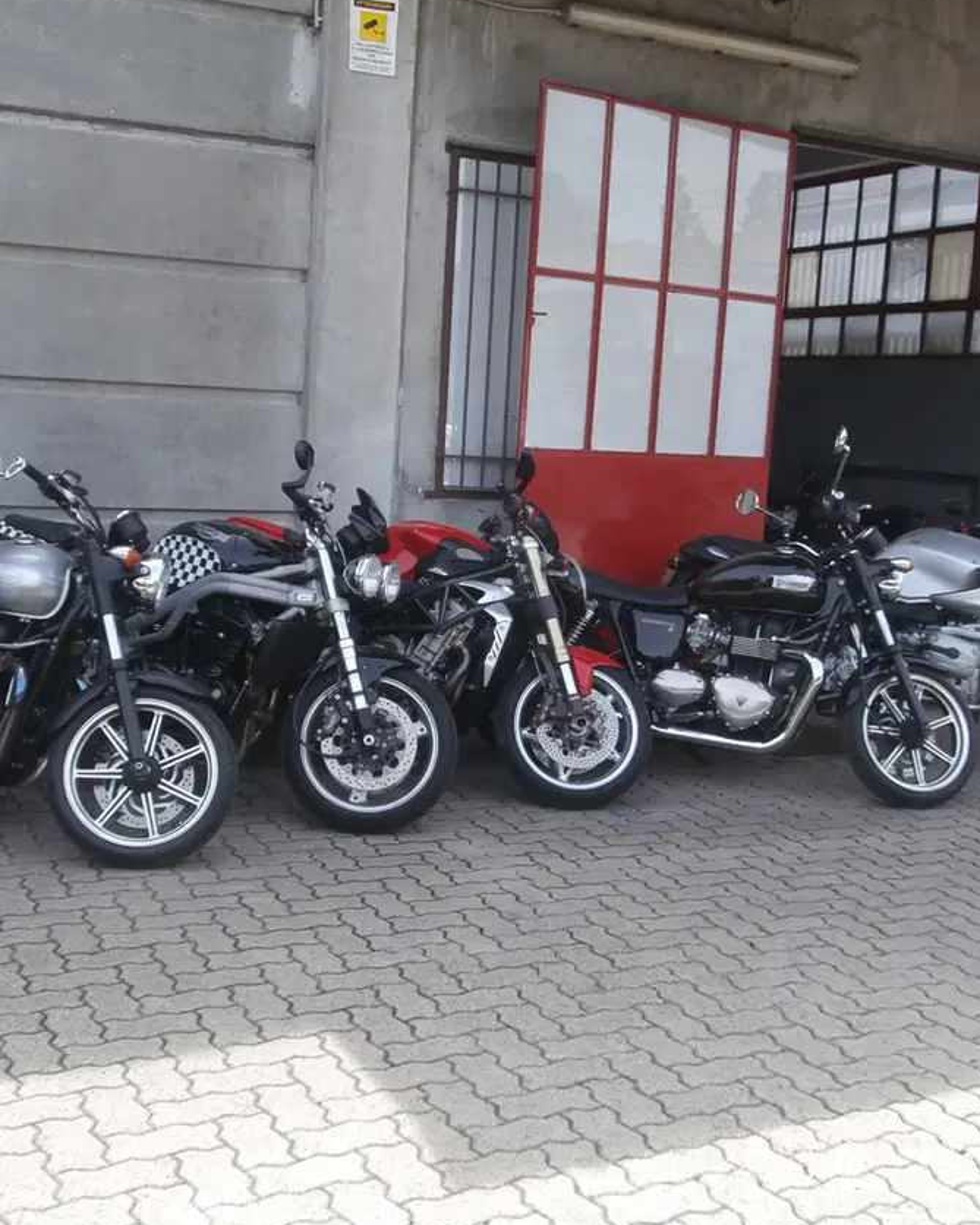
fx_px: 1524
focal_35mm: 42
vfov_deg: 43.8
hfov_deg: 35.6
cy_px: 637
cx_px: 457
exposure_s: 1/320
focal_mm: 5.36
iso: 100
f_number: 3.5
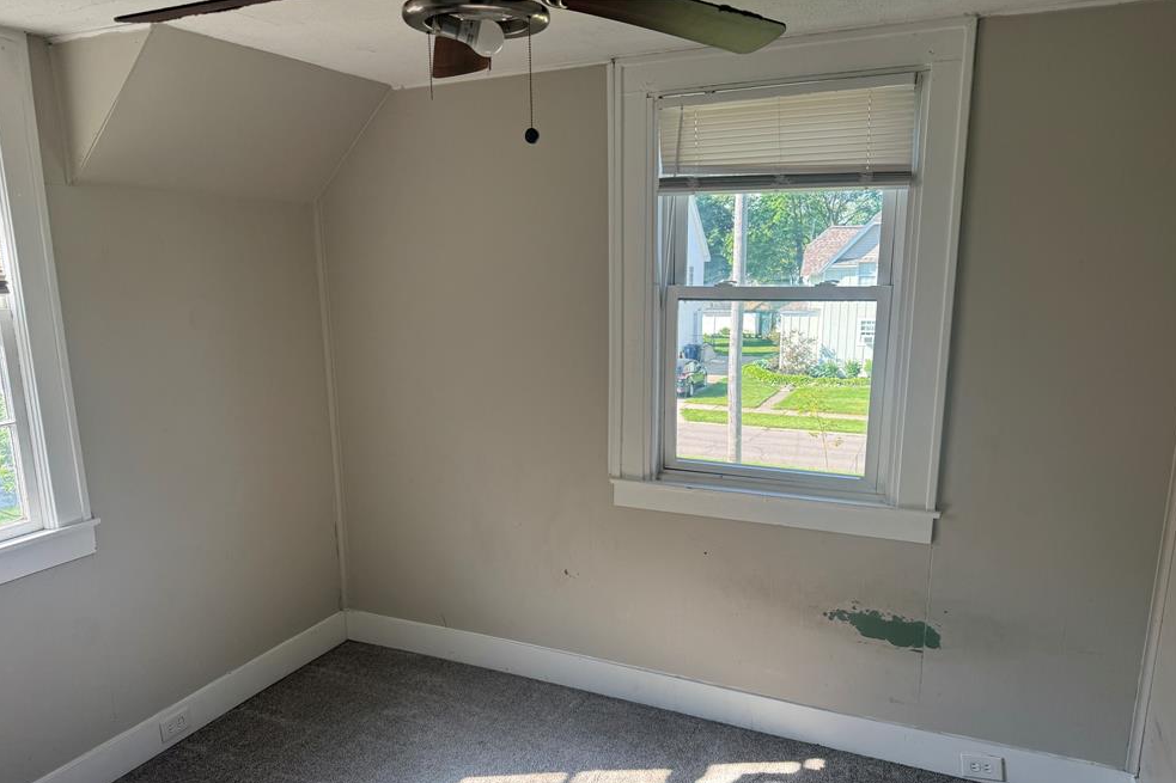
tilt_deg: -12.2
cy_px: 454
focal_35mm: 26
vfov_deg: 49.3
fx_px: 849
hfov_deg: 69.4
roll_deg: +1.1
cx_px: 569
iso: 100
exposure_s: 1/598
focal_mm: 6.76
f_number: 1.78
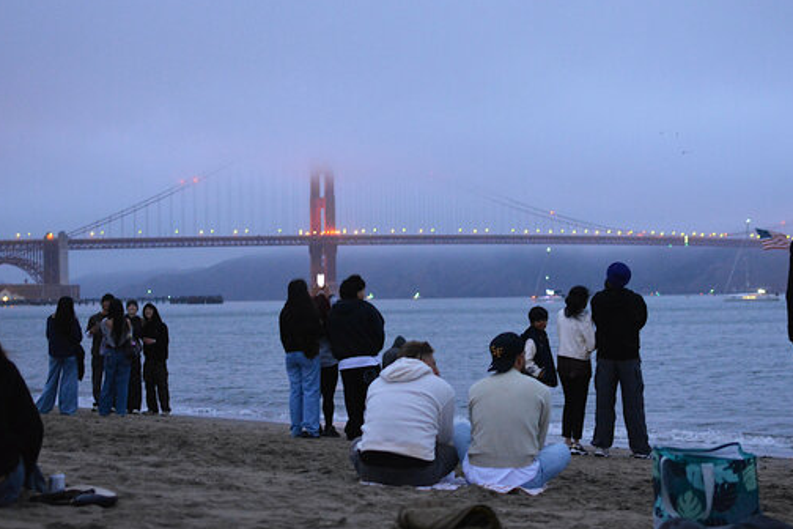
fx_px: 1468
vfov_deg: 20.4
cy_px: 305
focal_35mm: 67
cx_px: 445
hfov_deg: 30.2
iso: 3200
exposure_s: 1/25
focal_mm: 35
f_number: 2.5
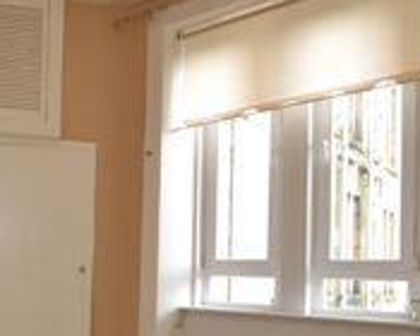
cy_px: 258
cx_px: 53
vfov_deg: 39.9
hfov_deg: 46.1
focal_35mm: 36
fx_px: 447
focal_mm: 10
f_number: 6.3
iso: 800
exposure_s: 1/5
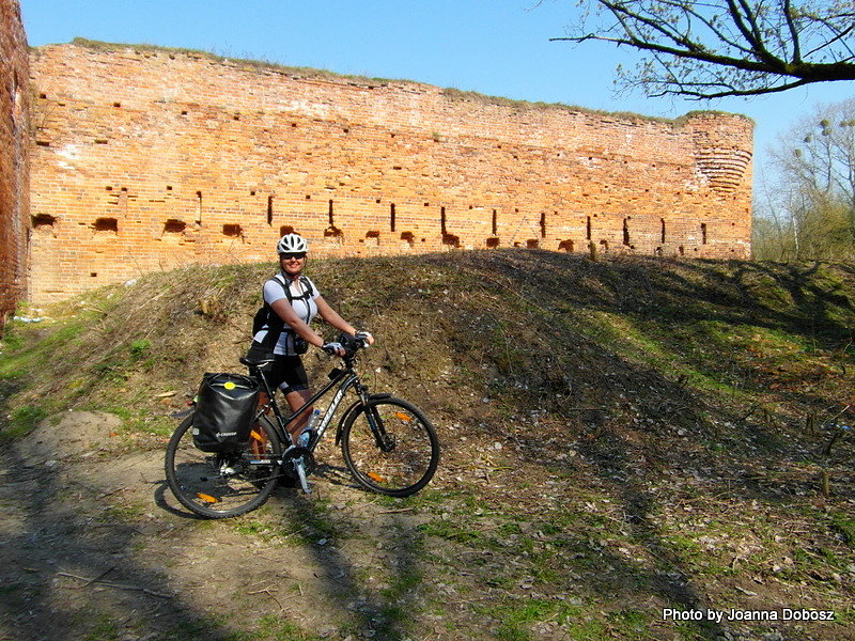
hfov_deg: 71.6
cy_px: 320
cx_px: 428
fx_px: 593
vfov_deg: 56.8
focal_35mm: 24
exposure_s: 1/750
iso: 100
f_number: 3.2
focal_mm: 4
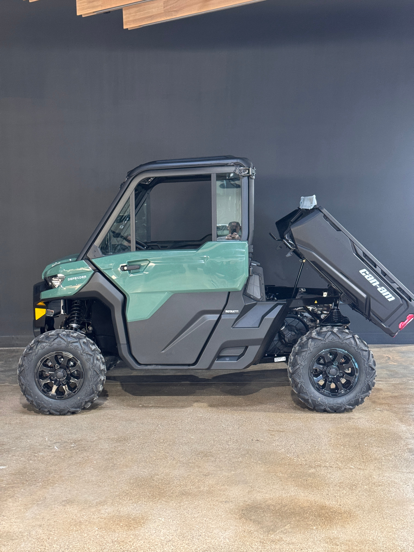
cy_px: 276
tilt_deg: -6.1
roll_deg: +1.1
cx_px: 207
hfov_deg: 30.3
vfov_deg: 39.7
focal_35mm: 48
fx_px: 765
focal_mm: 6.76
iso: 250
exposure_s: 1/46
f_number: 1.78
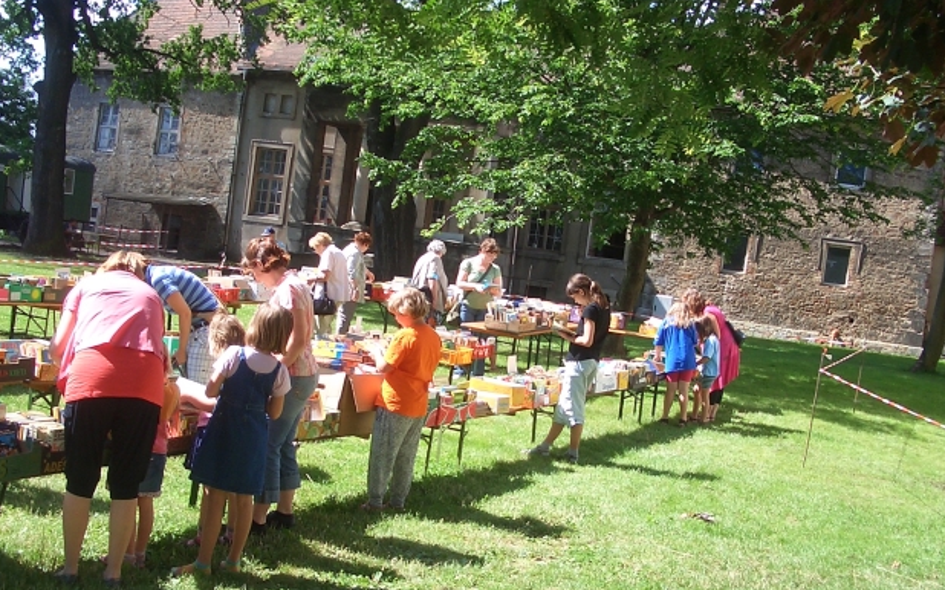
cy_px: 318
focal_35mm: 48
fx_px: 1236
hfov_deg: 41.8
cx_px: 433
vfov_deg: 26.9
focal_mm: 5.8
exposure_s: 1/200
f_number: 4.3
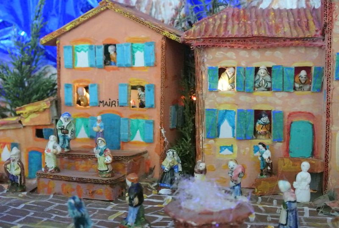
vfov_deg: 25.2
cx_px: 170
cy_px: 114
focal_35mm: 54
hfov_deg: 36.8
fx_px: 510
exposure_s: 1/50
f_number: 5
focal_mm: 20.3
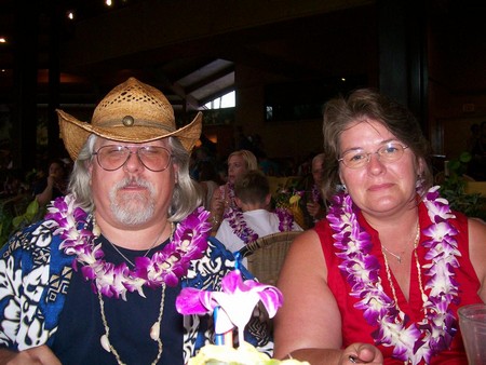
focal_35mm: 36
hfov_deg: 51.3
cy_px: 182
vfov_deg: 39.7
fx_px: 506
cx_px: 243
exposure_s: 1/64
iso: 140
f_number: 2.7
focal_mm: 6
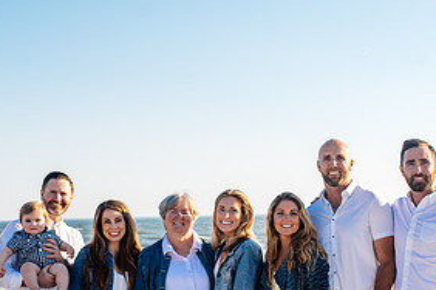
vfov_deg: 18.8
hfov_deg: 28.1
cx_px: 192
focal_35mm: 72
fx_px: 872
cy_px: 220
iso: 160
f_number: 4.5
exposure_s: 1/1000
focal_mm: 35
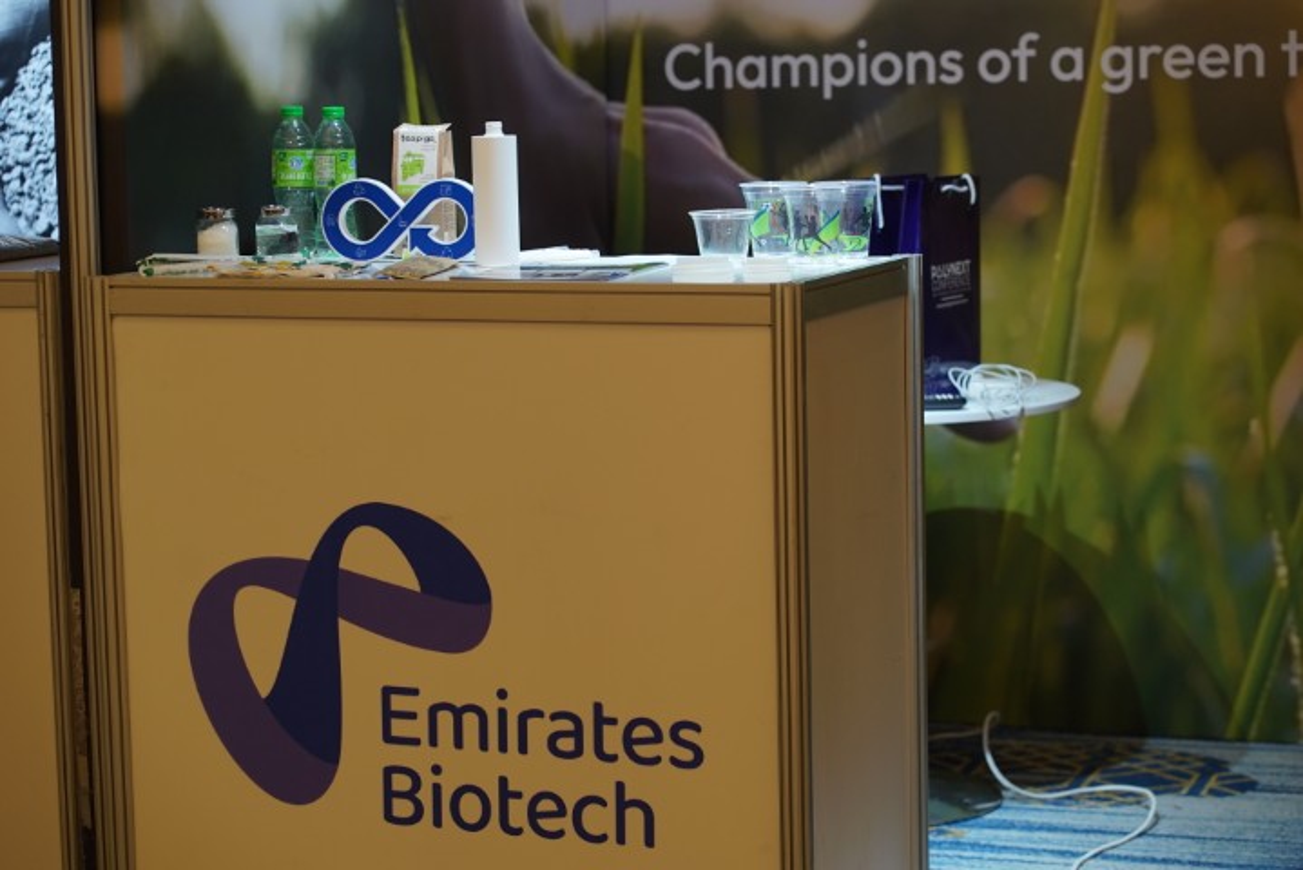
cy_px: 435
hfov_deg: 23.9
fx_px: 3078
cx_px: 652
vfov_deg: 16.1
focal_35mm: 85
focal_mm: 85
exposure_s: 1/160
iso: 640
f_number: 4
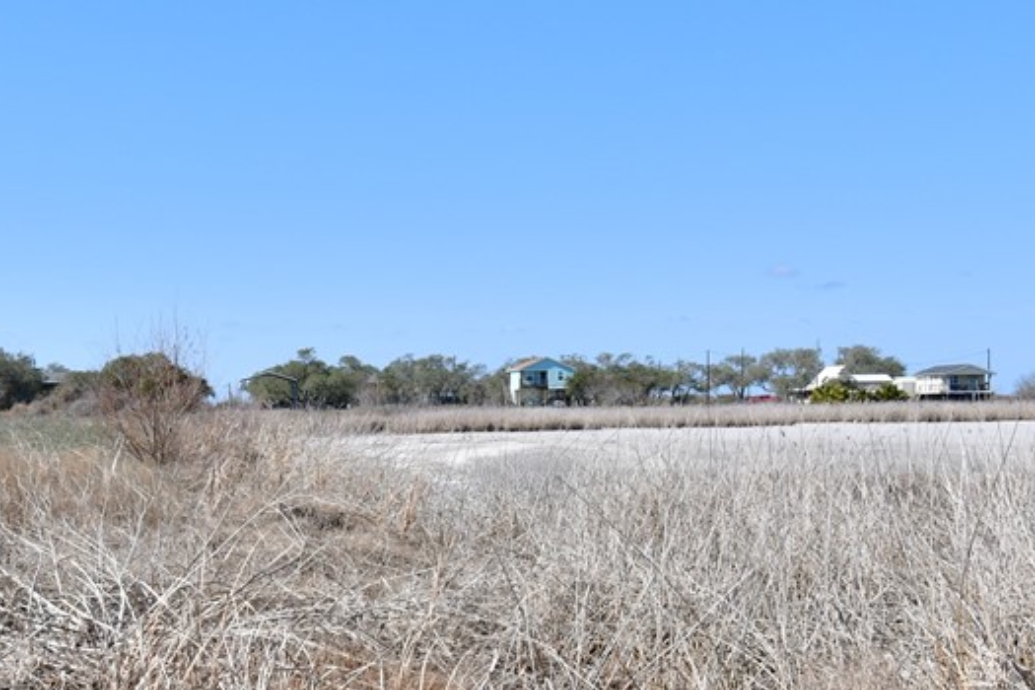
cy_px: 492
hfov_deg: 32.1
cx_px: 351
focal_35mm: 62
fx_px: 1782
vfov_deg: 21.8
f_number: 9
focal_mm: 20
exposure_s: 1/800
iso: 200
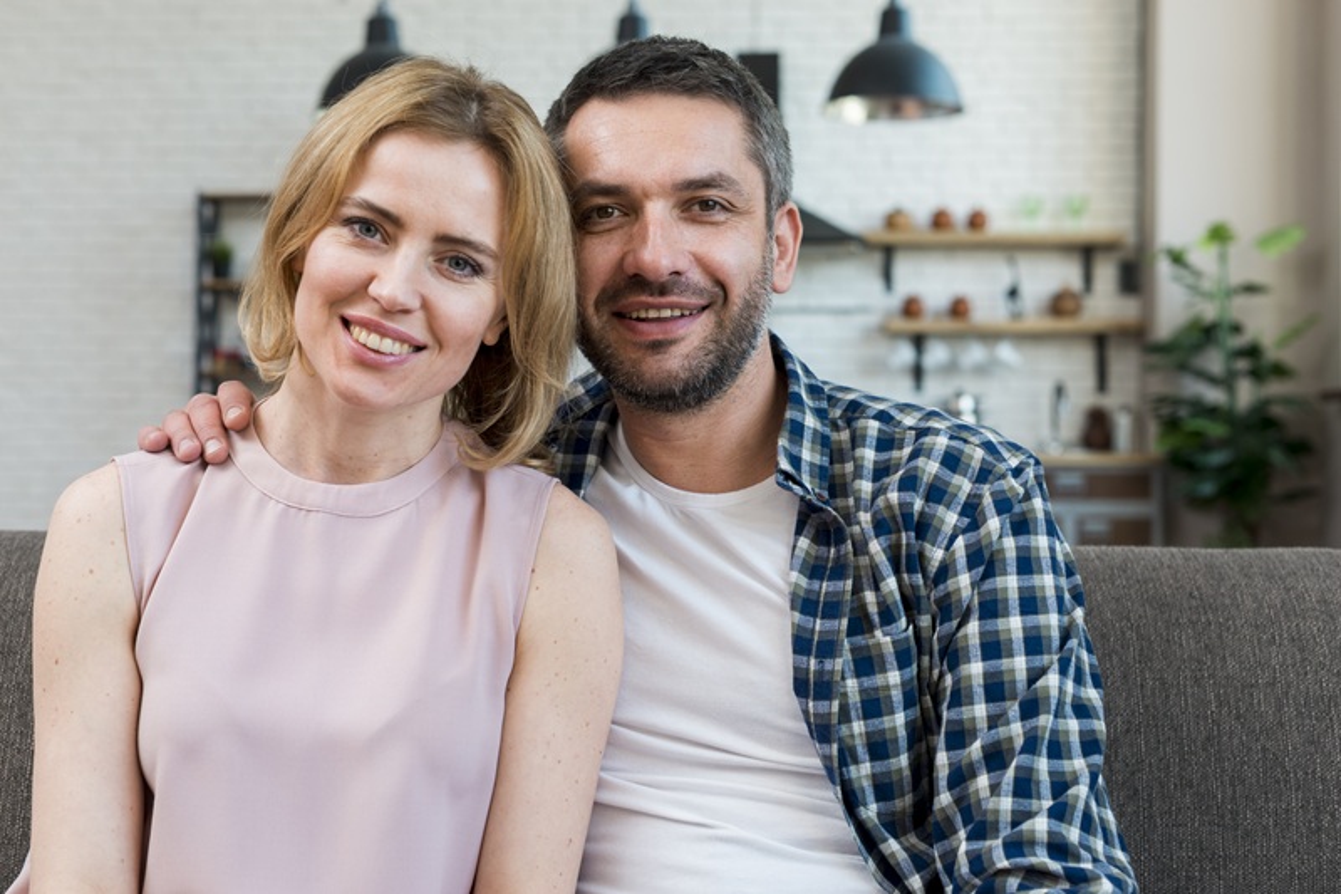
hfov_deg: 39.6
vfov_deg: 27.0
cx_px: 670
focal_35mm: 50
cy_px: 447
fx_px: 1862
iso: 400
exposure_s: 1/160
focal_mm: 50
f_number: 4.5
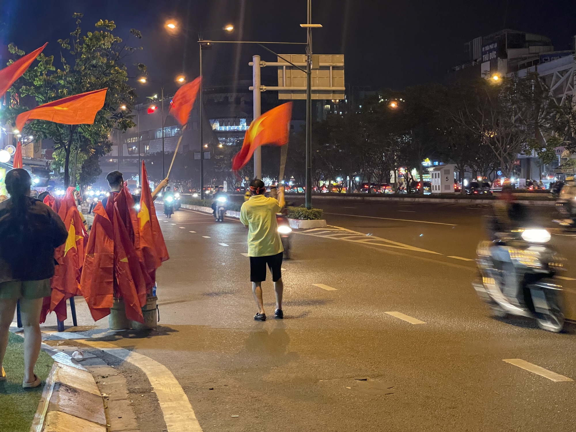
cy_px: 216
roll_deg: +0.1
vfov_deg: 22.9
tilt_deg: -1.6
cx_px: 288
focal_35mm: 64
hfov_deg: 30.3
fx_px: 1065
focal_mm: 7.5
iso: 800
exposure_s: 1/25
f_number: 2.2
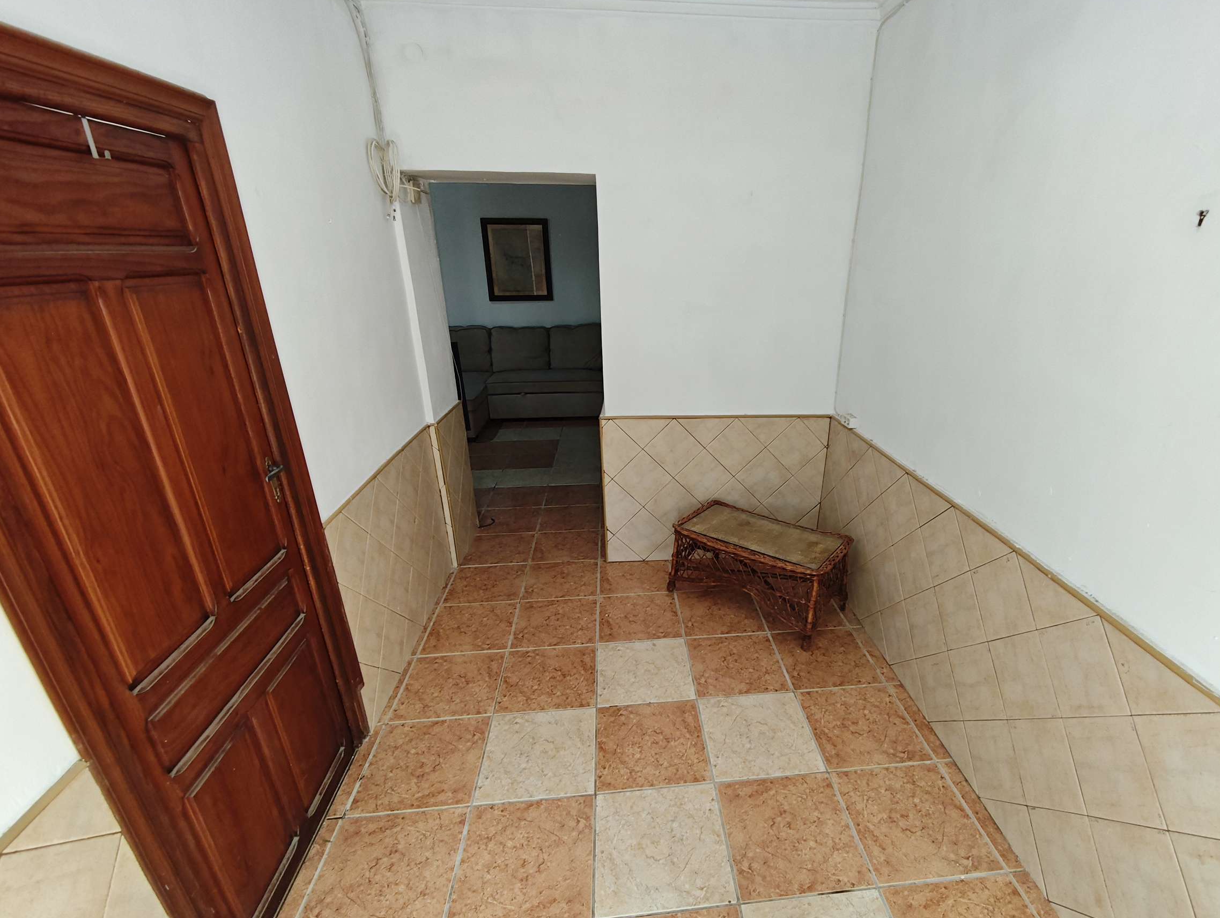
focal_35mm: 16
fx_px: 565
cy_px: 501
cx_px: 680
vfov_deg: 78.0
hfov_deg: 94.0
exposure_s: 1/34.5
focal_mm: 2.16
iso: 1000
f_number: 2.2
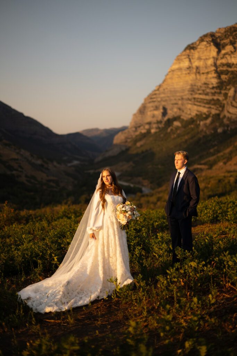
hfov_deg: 27.0
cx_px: 118
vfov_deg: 39.6
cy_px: 178
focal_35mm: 50
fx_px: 494
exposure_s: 1/8000
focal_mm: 50
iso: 200
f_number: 1.8
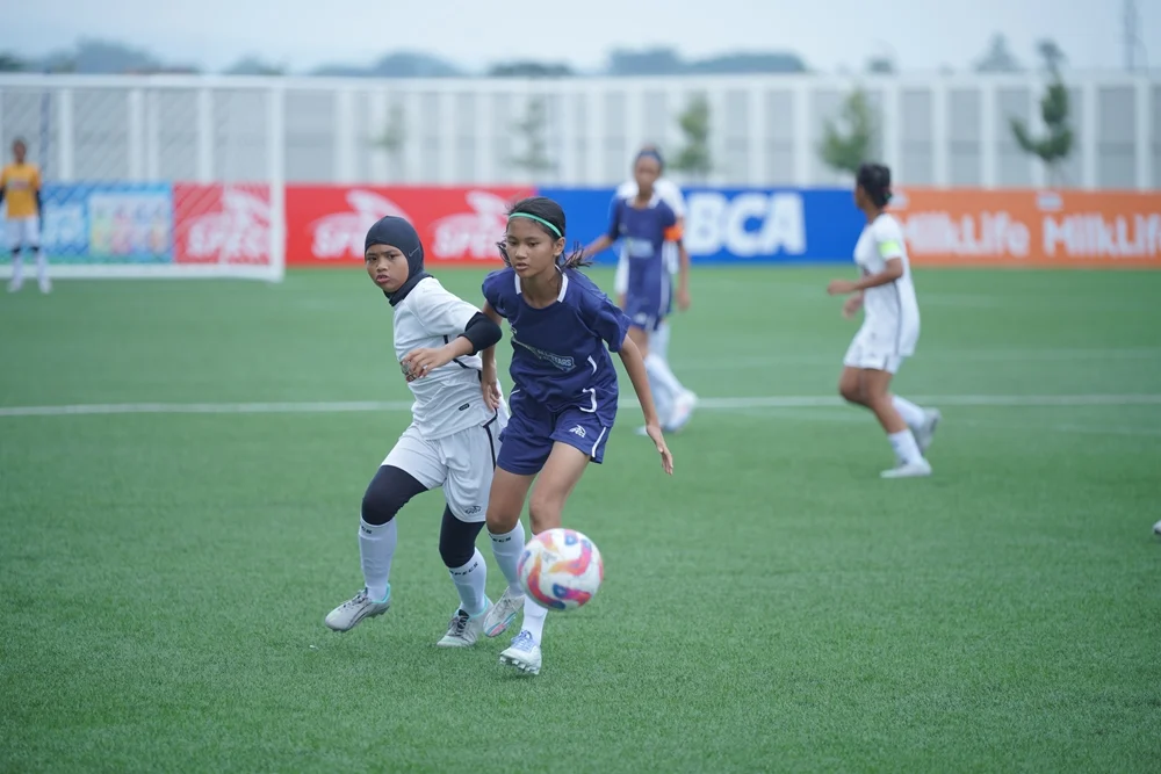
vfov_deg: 8.4
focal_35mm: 164
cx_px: 580
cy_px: 387
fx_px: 5289
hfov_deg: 12.5
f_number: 2.8
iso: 100
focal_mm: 164
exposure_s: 1/640
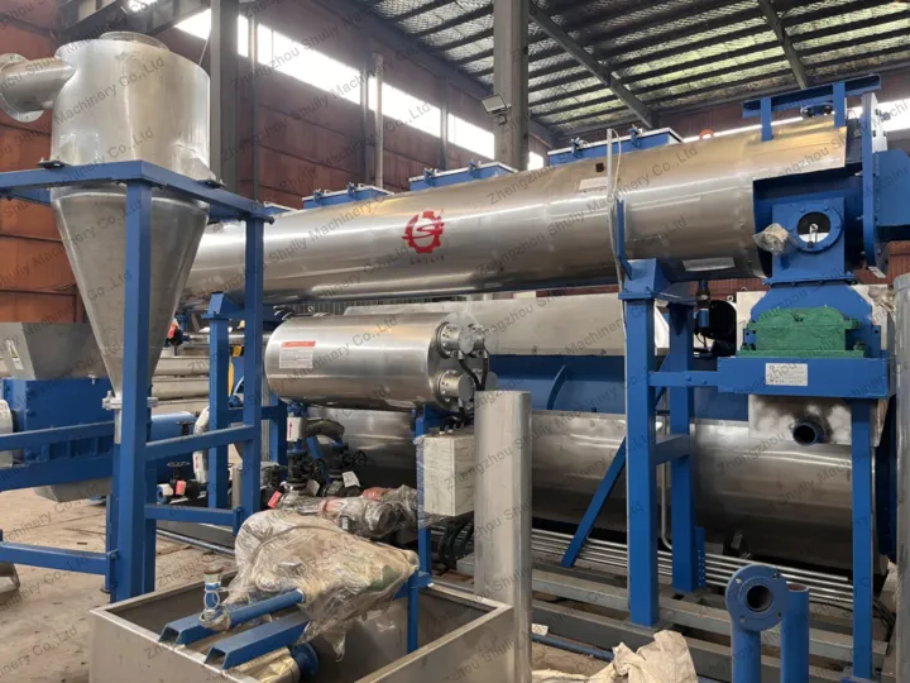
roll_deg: +0.0
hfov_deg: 67.3
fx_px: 683
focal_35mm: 26
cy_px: 342
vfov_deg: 53.1
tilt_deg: +1.6
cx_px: 455
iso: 125
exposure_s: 1/60
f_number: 1.6
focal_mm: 5.1
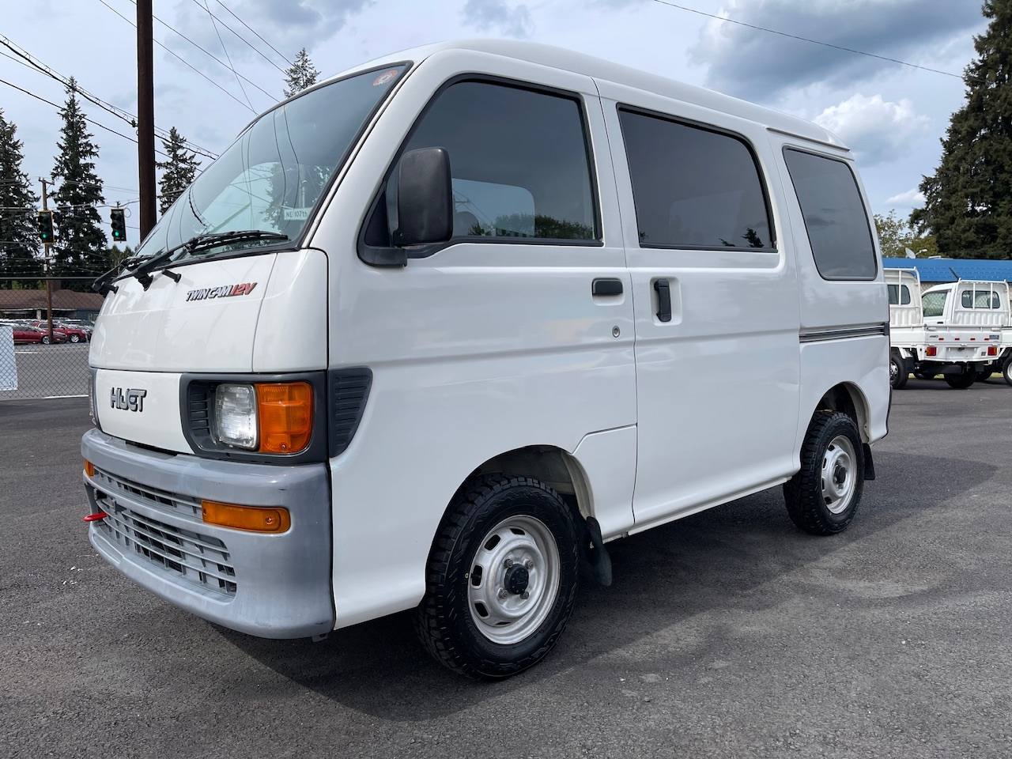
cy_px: 380
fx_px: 731
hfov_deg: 69.4
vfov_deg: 54.9
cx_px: 506
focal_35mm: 25
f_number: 1.6
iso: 32
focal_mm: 5.1
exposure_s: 1/2857
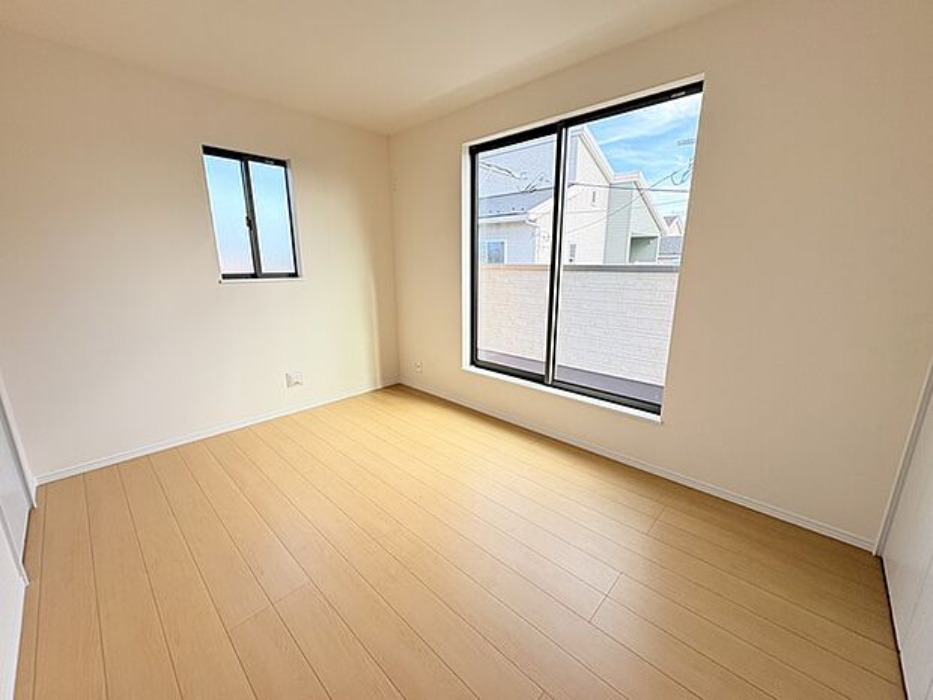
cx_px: 466
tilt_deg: -12.7
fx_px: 377
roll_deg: +0.9
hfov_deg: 102.1
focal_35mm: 14
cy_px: 350
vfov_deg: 85.7
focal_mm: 2.22
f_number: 2.2
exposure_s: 1/132
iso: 64
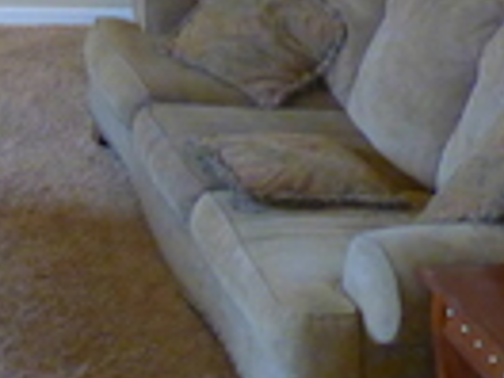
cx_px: -263
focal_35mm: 97
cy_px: -221
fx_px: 1412
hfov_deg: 18.0
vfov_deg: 14.1
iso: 400
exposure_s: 1/15
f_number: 2.8
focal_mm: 3.58
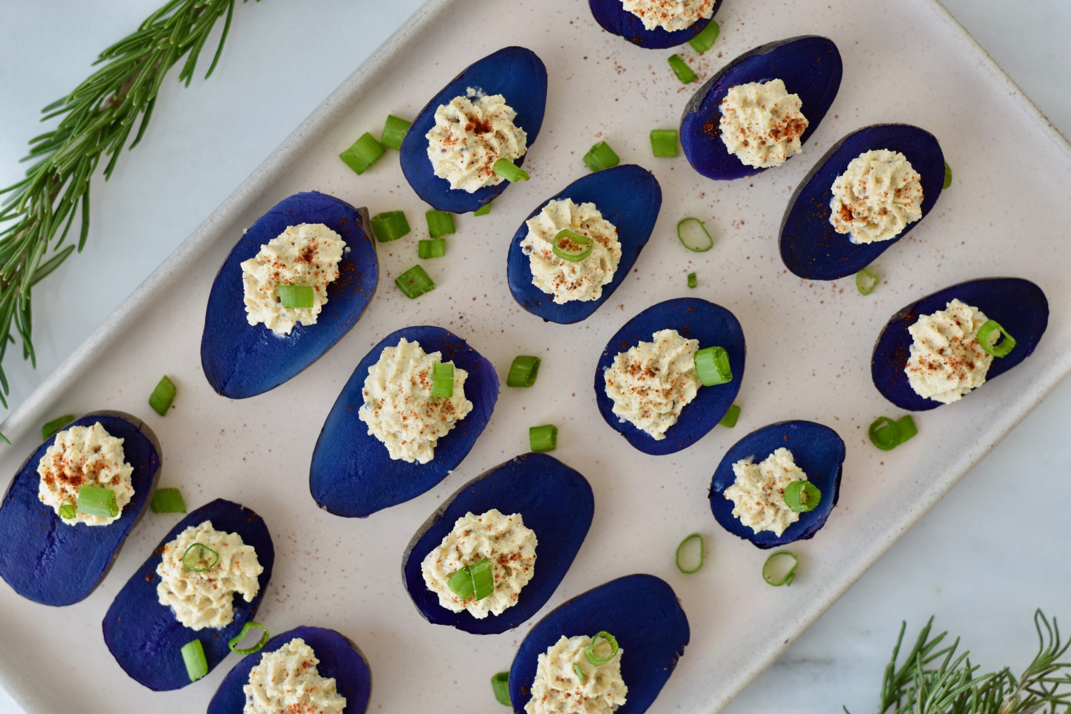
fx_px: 2231
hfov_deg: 27.0
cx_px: 536
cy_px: 357
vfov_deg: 18.2
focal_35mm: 75
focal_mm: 50
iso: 200
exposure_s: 1/200
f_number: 2.8
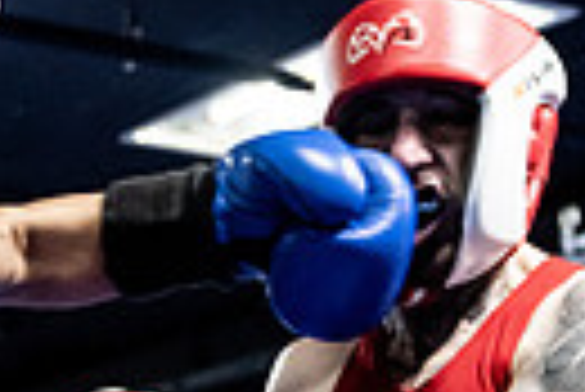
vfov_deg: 8.6
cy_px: 773
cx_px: 135
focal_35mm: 152
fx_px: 2473
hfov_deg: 13.4
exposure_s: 1/1000
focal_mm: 34
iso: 8000
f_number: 2.8
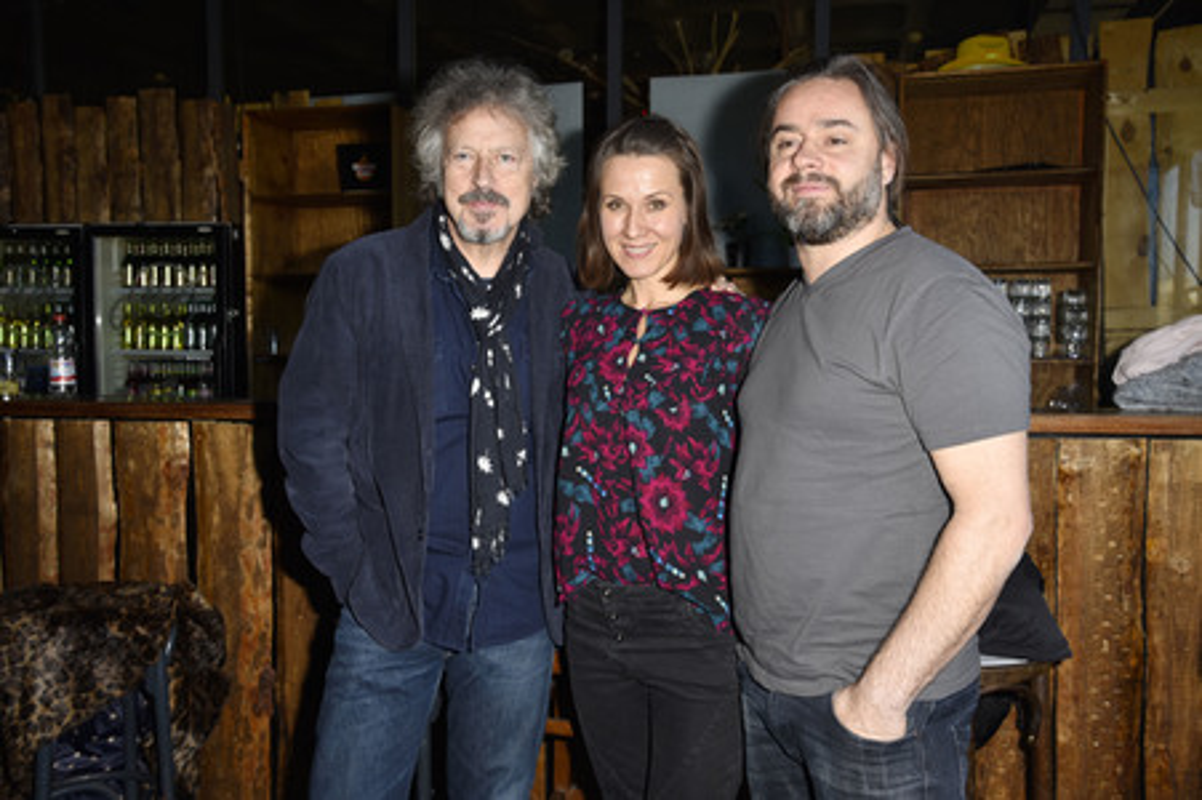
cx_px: 601
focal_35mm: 34
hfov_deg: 55.8
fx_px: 1134
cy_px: 400
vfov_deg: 38.8
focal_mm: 34
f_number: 5.6
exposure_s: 1/100
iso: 200
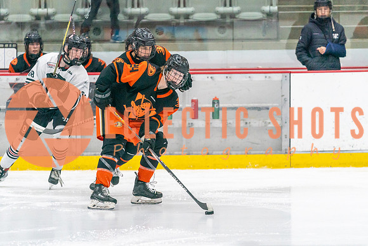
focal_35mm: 269
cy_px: 123
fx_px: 2746
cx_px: 168
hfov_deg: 7.7
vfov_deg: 5.1
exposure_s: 1/1250
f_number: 2.8
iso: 3200
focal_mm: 200
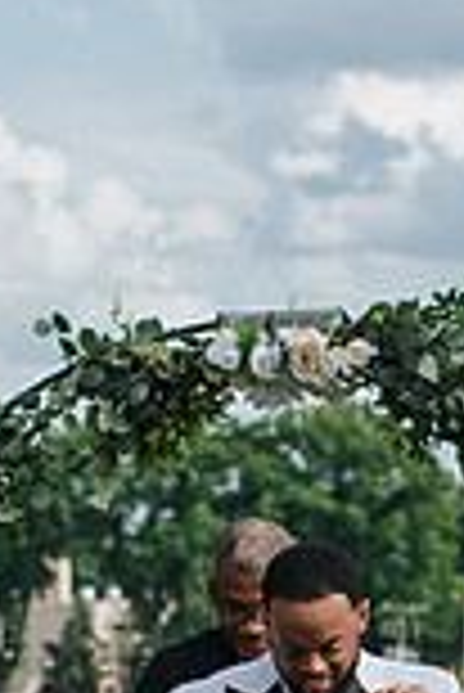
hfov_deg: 5.1
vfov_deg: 7.6
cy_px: 936
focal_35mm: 268
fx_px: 5169
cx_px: 351
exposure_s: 1/1600
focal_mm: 50
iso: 140
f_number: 3.2
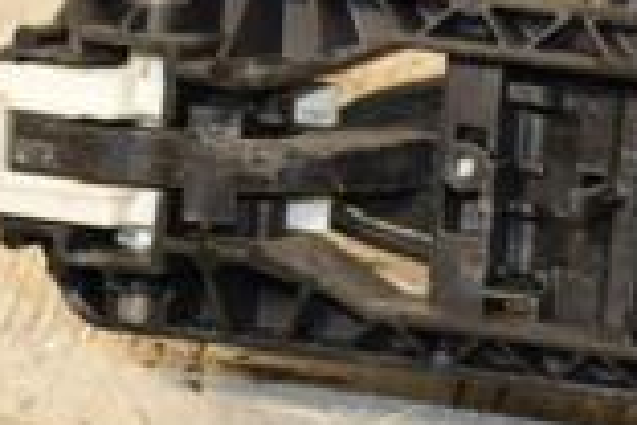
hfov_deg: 9.2
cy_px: 315
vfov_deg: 6.3
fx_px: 3875
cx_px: 919
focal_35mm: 219
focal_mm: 38
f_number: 6.3
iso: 800
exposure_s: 1/200
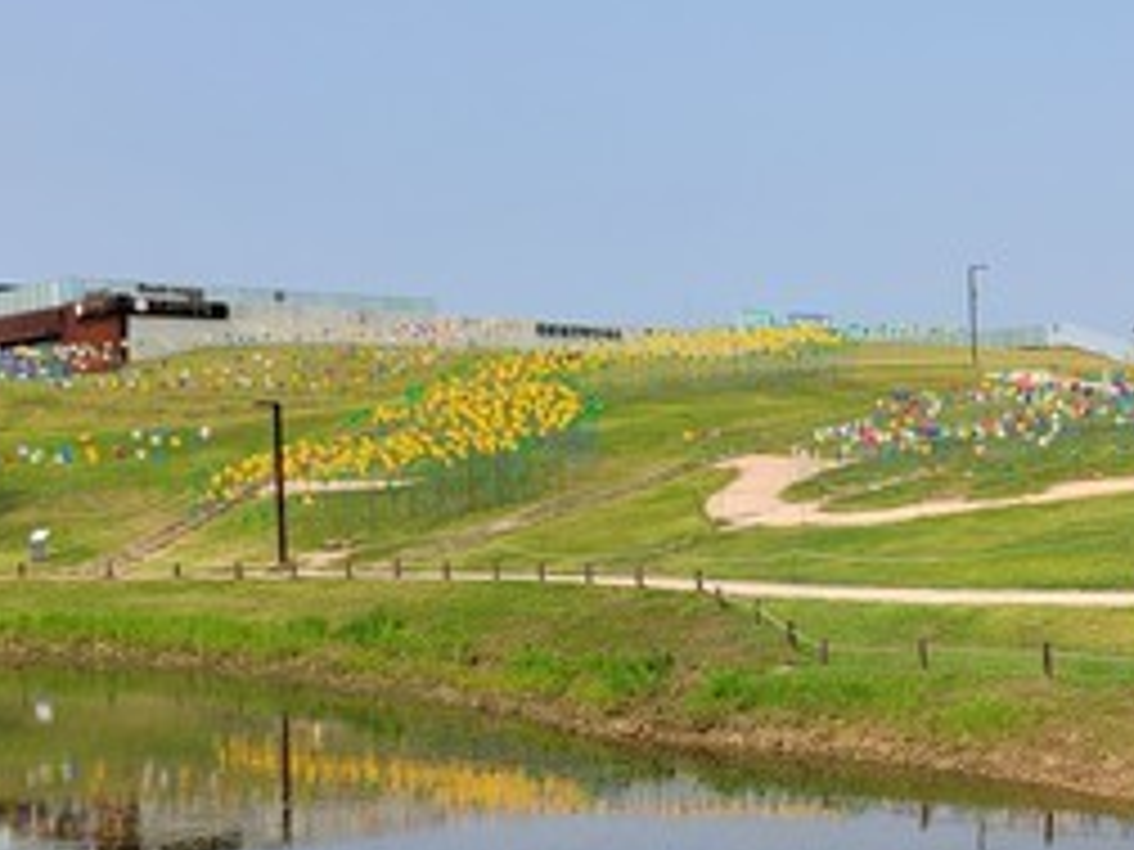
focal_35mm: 62
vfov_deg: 23.6
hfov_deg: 28.9
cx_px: 1170
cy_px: 495
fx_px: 2031
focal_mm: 5.4
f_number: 1.8
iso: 40
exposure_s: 1/2782
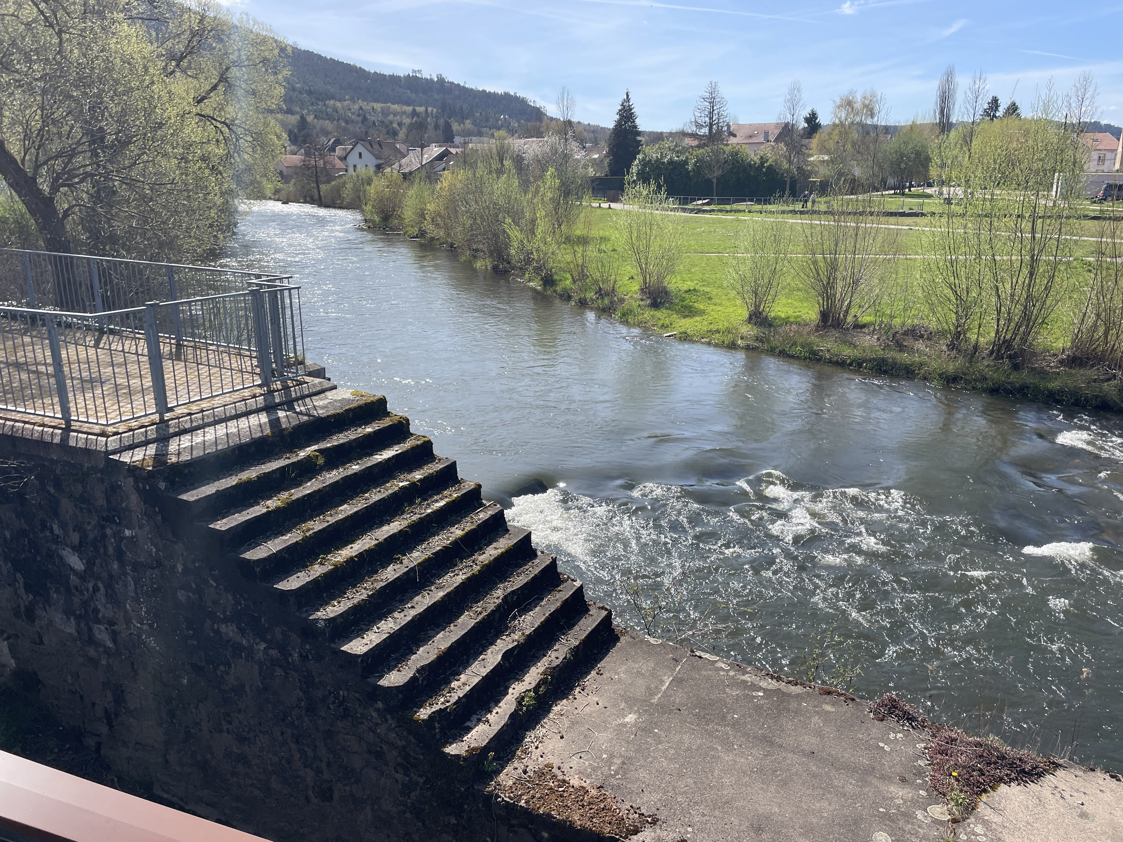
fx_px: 843
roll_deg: +0.0
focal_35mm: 26
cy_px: 421
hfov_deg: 67.3
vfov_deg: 53.1
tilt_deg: -15.8
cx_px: 562
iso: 32
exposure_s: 1/2212
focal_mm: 4.2
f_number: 1.6
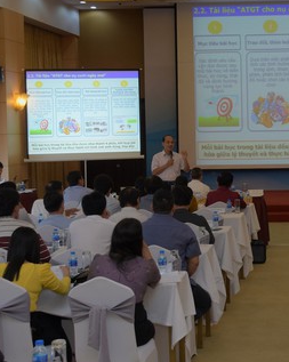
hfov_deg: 19.9
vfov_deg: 25.7
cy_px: 141
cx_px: 299
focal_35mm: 74
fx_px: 792
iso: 500
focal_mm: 26
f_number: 5.6
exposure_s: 1/60
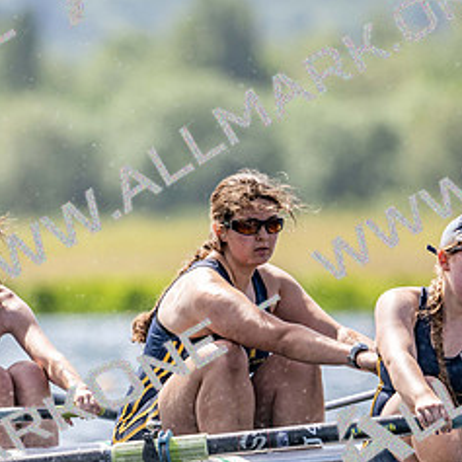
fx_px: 12548
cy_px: 313
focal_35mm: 831
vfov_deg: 2.1
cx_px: 170
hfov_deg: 2.1
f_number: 4.5
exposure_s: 1/2500
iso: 280
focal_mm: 400
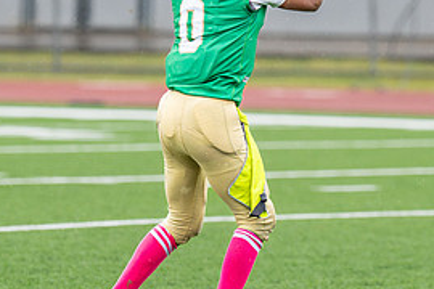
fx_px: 6329
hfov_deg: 3.9
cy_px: 78
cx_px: 271
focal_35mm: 525
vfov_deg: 2.6
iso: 400
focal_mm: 146
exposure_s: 1/1000
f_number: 2.8
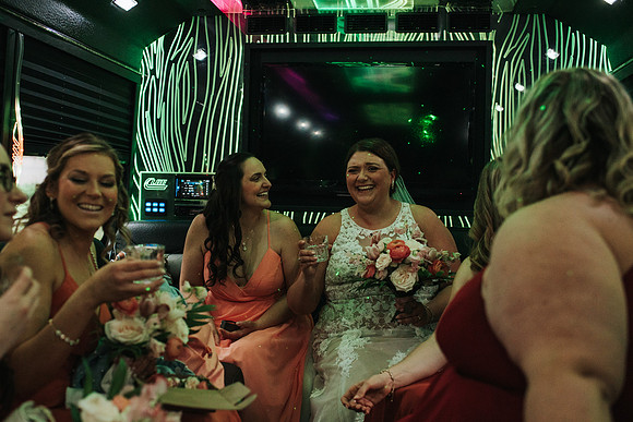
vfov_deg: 30.8
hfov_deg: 44.7
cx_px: 259
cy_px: 206
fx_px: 767
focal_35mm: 44
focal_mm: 35
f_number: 2.8
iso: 1000
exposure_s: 1/320
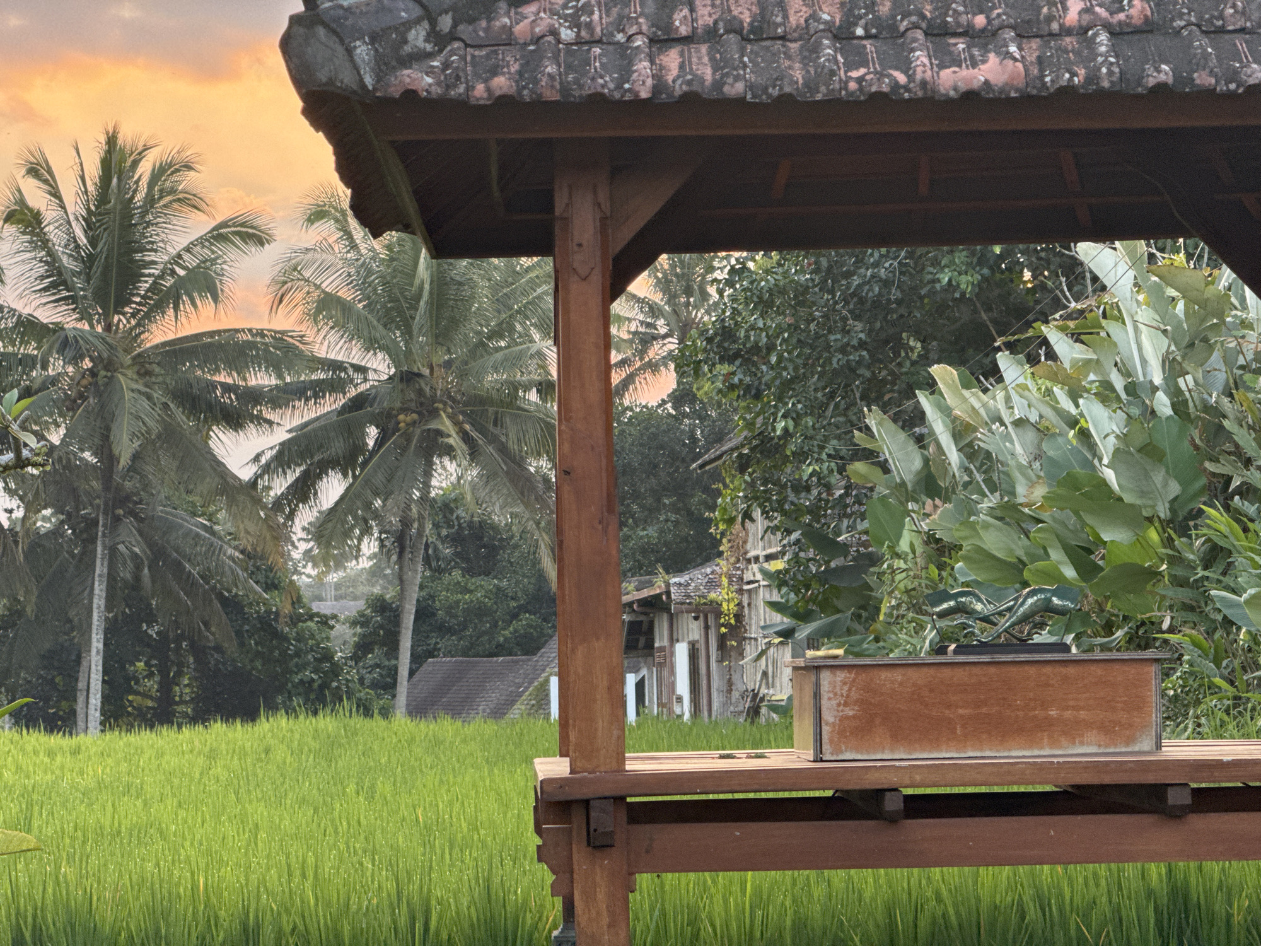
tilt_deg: +3.6
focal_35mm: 120
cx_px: 630
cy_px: 473
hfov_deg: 16.4
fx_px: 4371
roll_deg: +1.8
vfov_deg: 12.3
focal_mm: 15.66
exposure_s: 1/99
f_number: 2.8
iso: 160
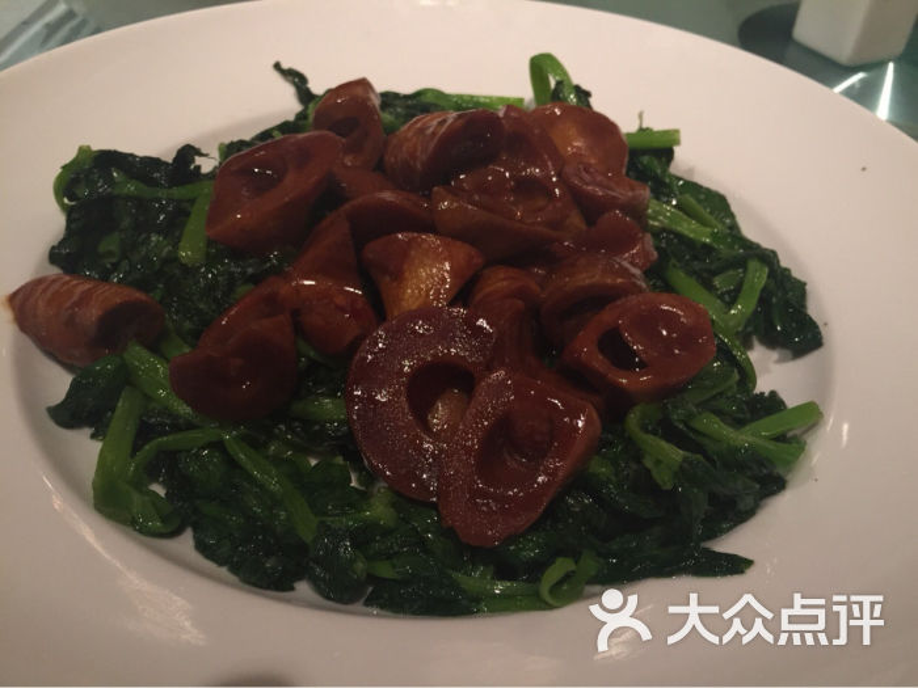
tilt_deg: -42.0
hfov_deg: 61.7
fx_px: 769
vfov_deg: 48.2
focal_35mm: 29
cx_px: 459
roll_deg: -3.8
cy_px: 344
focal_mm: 4.15
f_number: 2.2
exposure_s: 1/30
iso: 100
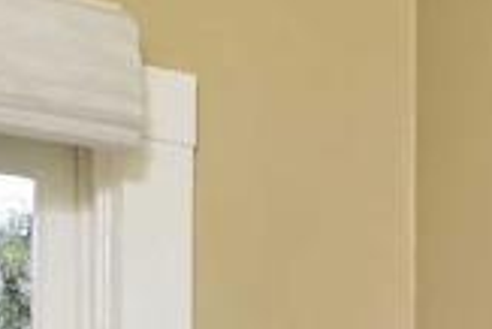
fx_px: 1888
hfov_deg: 13.9
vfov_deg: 9.4
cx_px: 755
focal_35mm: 138
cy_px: 638
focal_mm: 22
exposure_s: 1/250
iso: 200
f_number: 5.6
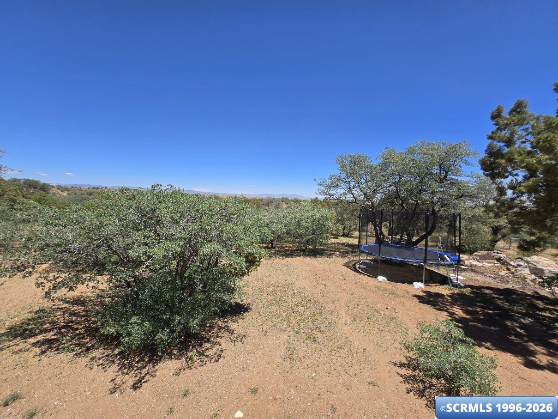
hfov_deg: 106.2
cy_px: 210
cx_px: 279
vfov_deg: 89.9
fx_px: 210
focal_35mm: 13
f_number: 2.2
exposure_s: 1/1170
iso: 25
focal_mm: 1.7
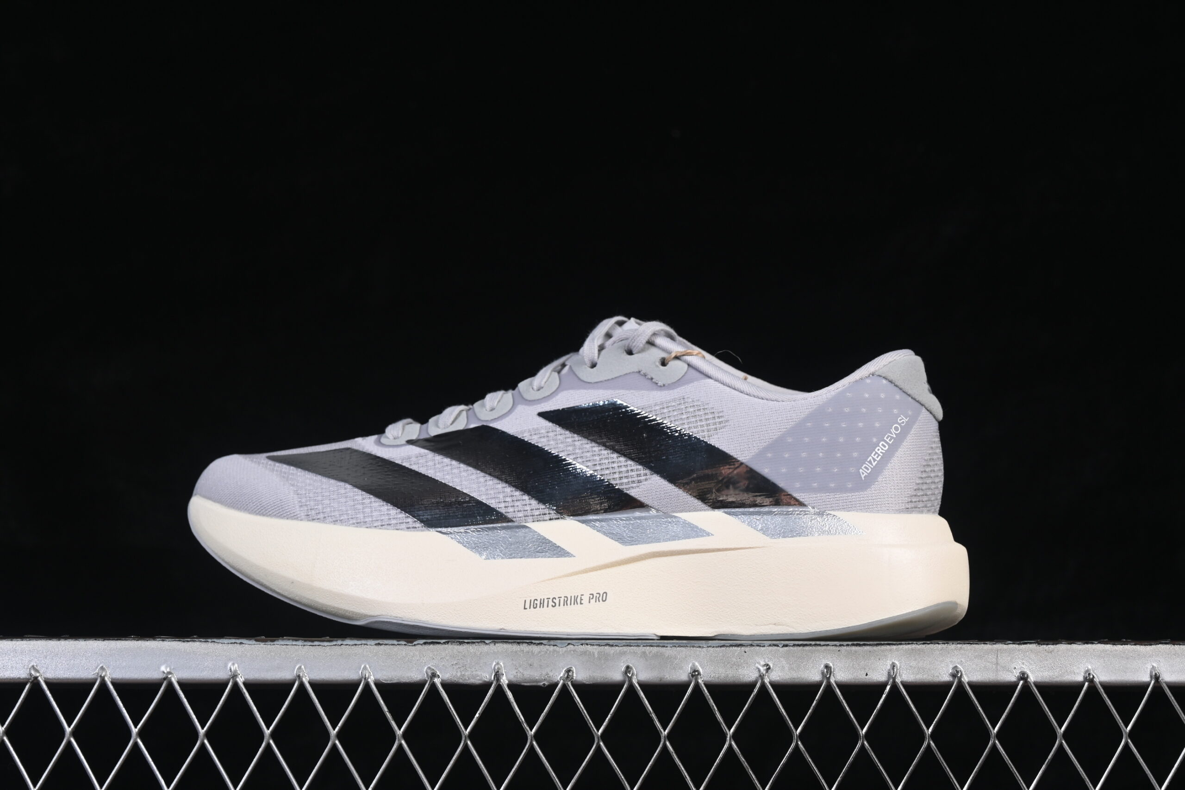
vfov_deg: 18.2
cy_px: 395
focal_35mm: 75
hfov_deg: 27.0
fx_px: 2469
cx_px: 592
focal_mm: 50
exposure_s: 1/80
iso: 160
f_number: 8
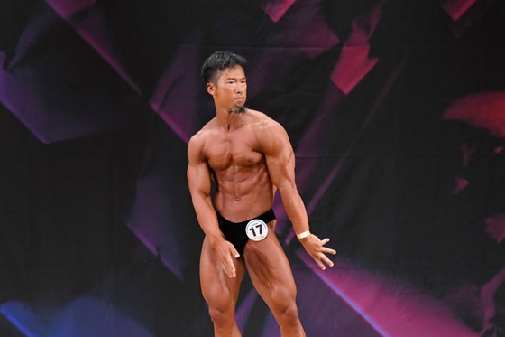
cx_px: 303
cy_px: 225
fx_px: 4950
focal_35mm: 353
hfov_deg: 5.8
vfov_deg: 3.9
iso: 3200
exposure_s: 1/400
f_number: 5.6
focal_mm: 170
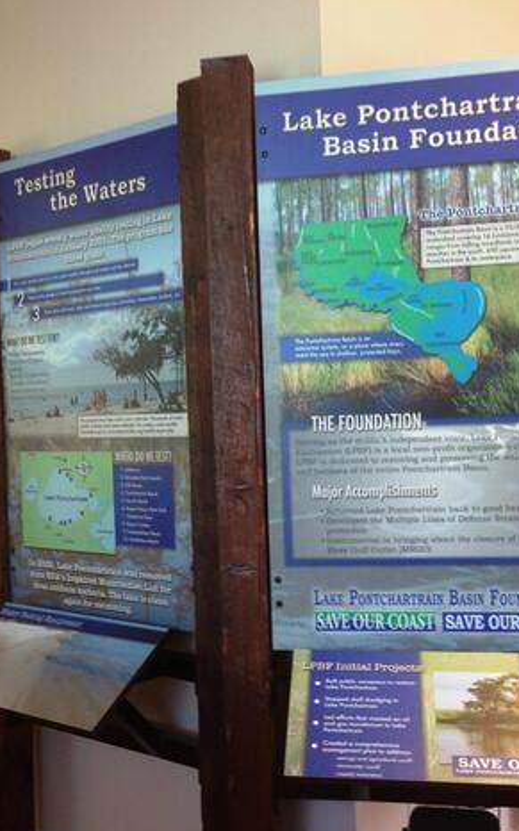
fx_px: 1087
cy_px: 421
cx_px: 214
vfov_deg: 41.8
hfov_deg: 26.8
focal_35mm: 48
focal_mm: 4.13
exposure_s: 1/20
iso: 64
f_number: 2.4
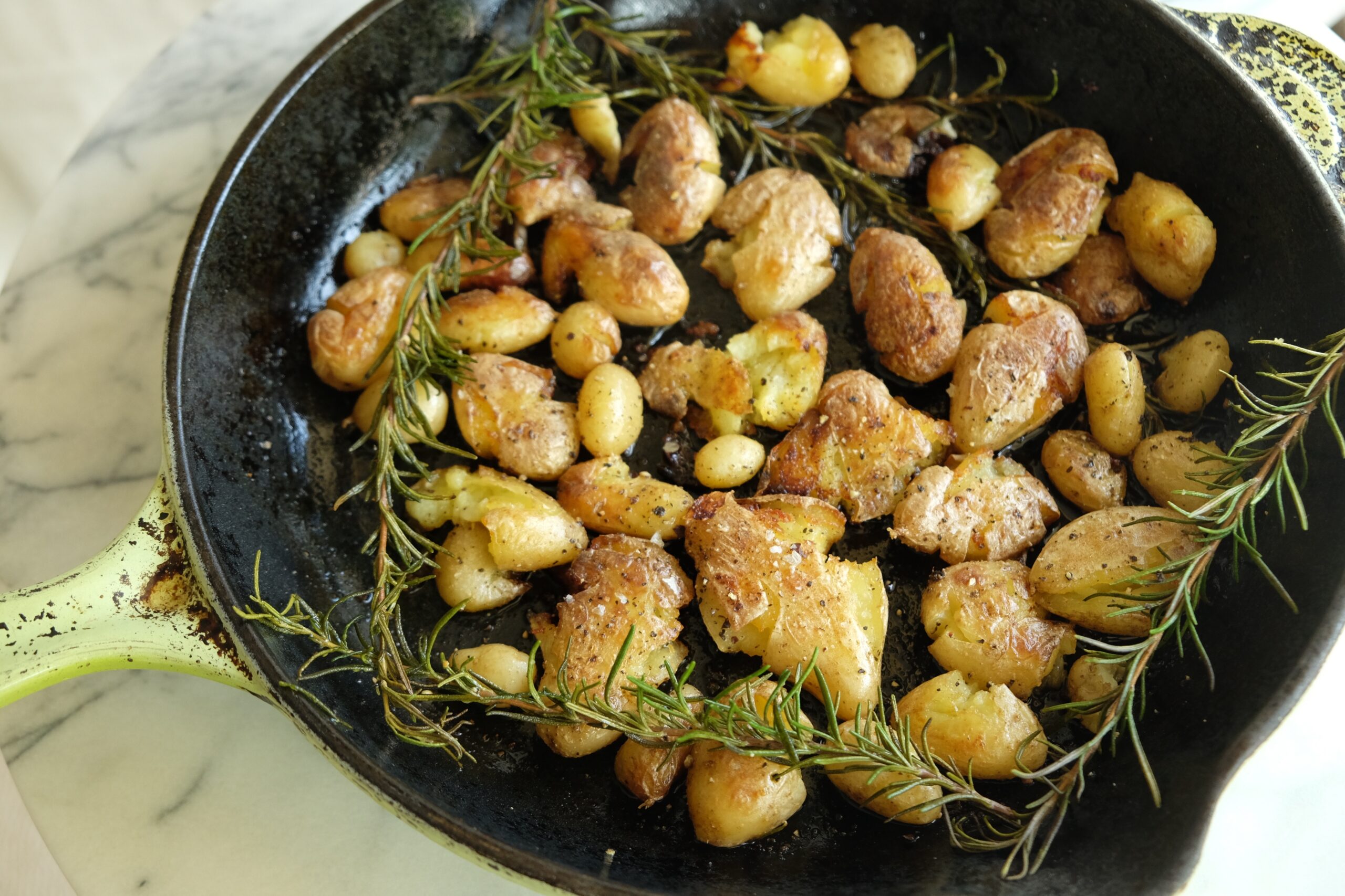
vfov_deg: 27.5
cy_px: 448
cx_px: 672
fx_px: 1831
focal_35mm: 49
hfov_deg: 40.3
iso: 800
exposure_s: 1/60
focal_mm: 32.9
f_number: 4
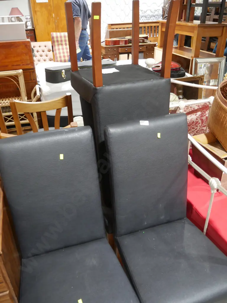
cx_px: 114
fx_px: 245
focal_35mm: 28
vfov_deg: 63.4
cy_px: 152
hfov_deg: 49.7
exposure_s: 1/60
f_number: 3.5
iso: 1000
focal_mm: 14
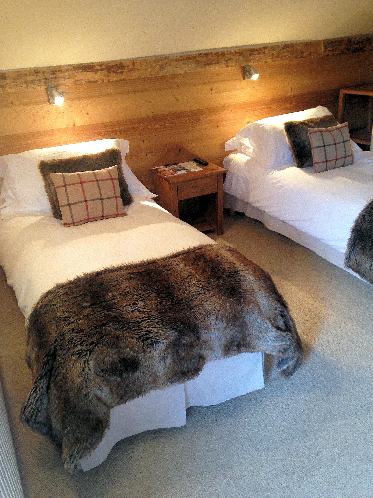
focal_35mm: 33
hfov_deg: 42.9
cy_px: 249
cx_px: 186
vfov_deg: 55.4
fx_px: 474
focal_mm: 4.12
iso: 200
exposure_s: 1/20
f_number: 2.4
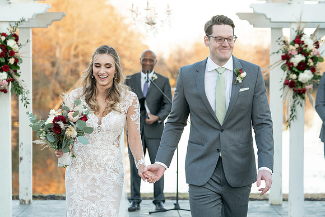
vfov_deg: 12.4
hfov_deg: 18.5
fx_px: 996
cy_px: 115
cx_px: 146
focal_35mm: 110
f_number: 4
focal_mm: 98
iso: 640
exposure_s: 1/250
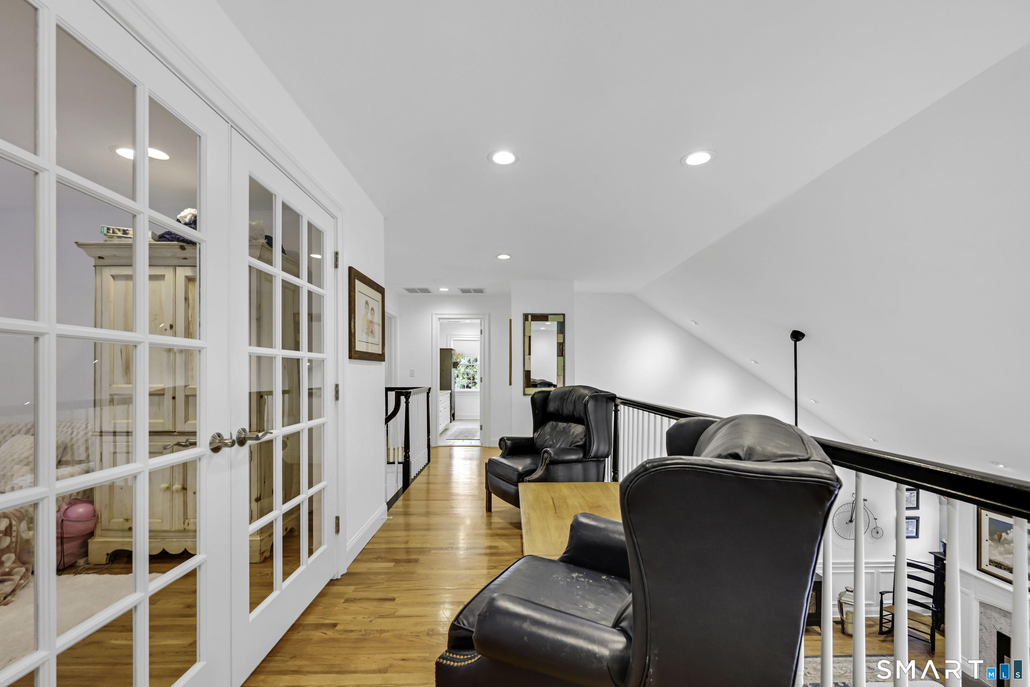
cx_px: 515
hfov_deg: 104.3
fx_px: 401
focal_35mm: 14
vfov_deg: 81.2
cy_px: 344
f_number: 8
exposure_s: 1/320
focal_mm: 14
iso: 250
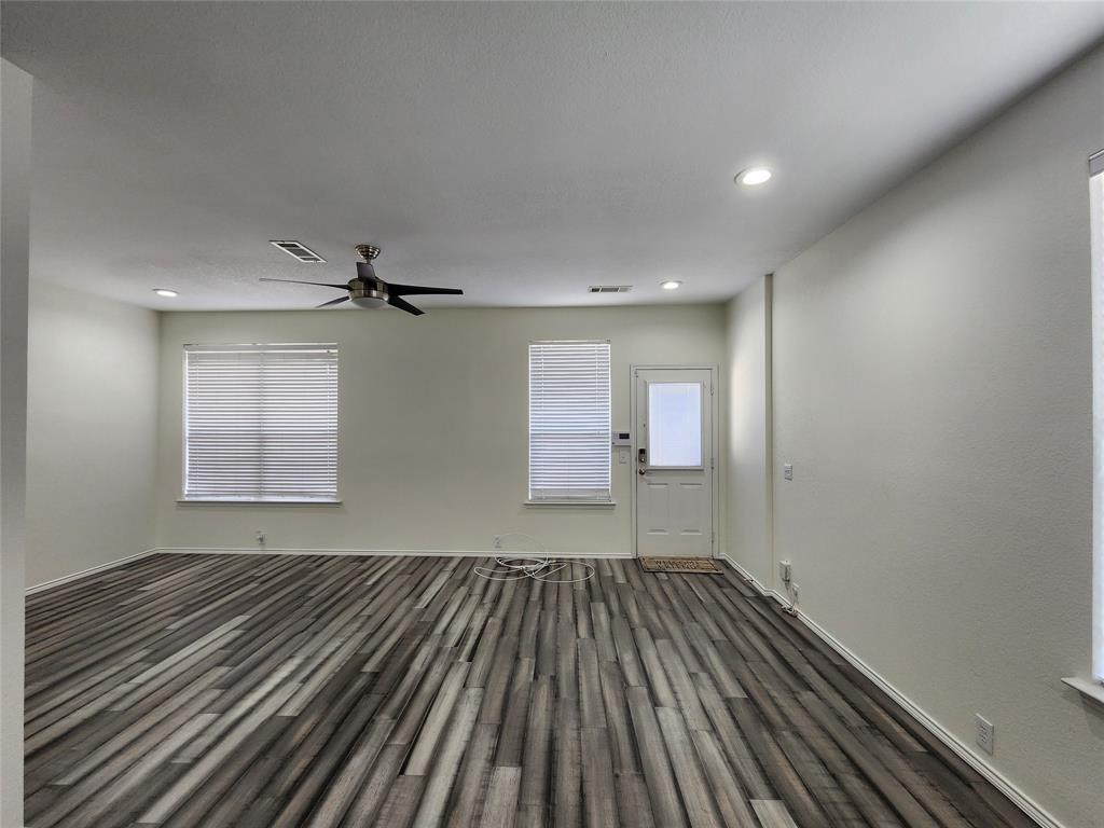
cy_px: 414
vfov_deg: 89.9
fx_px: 415
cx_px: 552
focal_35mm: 13
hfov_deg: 106.2
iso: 160
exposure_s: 1/60
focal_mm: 2.2
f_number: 2.2
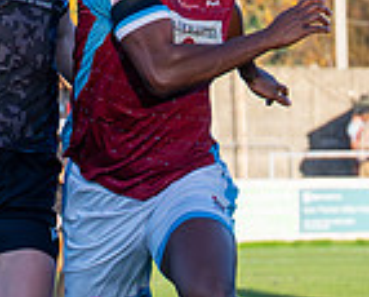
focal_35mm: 671
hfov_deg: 2.9
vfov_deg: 2.3
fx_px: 7343
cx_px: 693
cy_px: 420
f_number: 4
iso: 800
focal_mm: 70
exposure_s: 1/2500
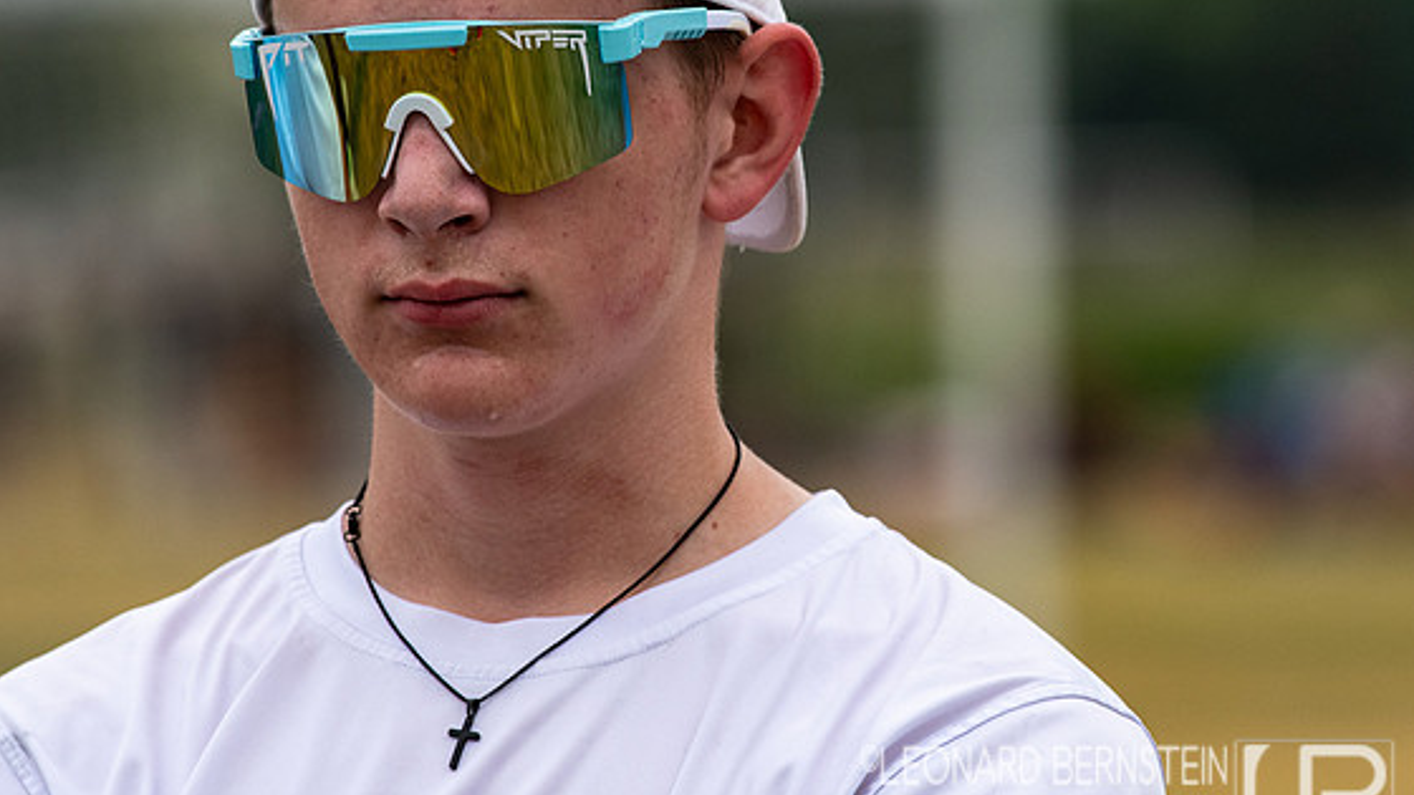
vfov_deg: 2.1
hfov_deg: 3.8
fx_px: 21521
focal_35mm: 574
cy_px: 294
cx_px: 859
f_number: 7.1
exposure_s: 1/2000
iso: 400
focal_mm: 300
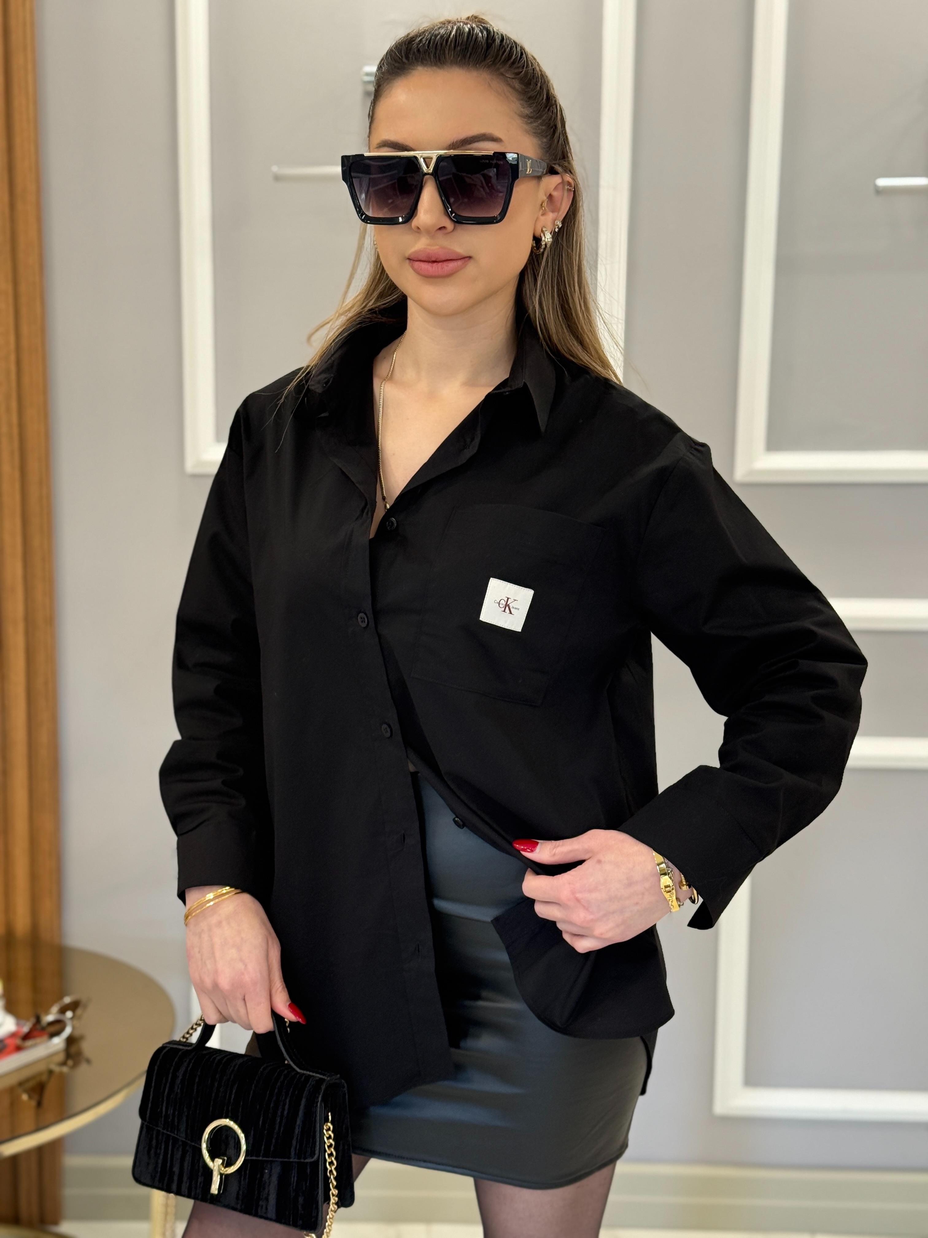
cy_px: 619
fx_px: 1716
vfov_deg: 39.7
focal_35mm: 48
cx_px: 464
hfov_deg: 30.3
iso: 160
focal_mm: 6.76
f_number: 1.78
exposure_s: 1/68
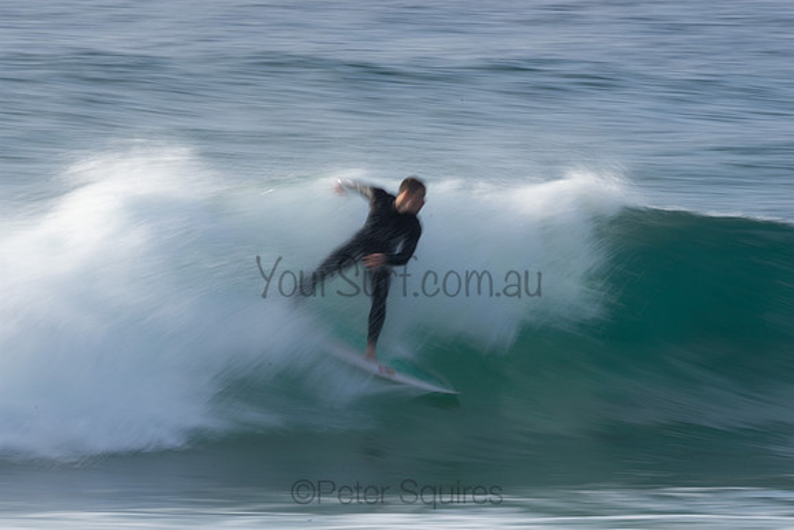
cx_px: 397
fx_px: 16545
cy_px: 265
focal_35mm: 750
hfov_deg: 2.7
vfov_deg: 1.8
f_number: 29
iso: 125
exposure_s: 1/20
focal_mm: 500
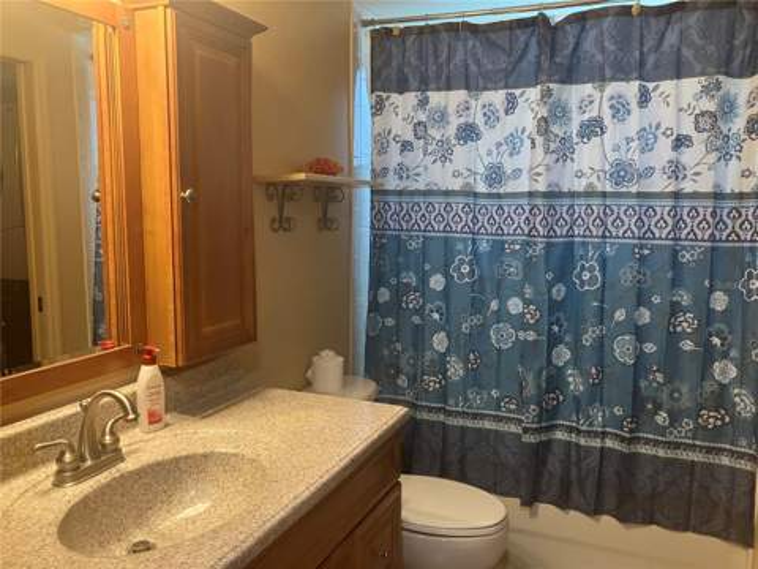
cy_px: 284
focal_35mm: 28
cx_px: 379
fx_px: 613
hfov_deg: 63.4
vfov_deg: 49.7
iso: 200
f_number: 1.8
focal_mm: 3.99
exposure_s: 1/60
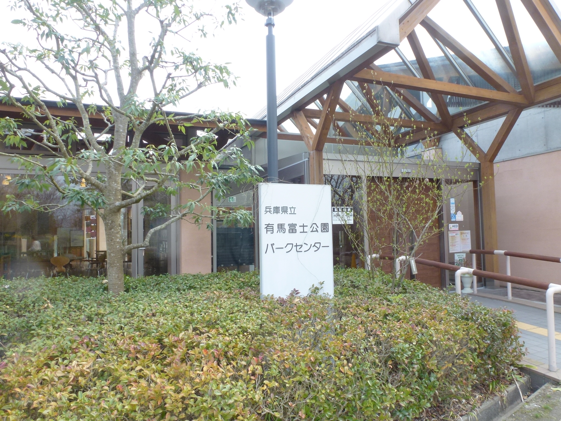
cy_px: 210
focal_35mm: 24
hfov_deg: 71.6
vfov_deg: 56.8
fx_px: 389
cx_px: 280
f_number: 4
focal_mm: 4.3
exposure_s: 1/125
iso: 100
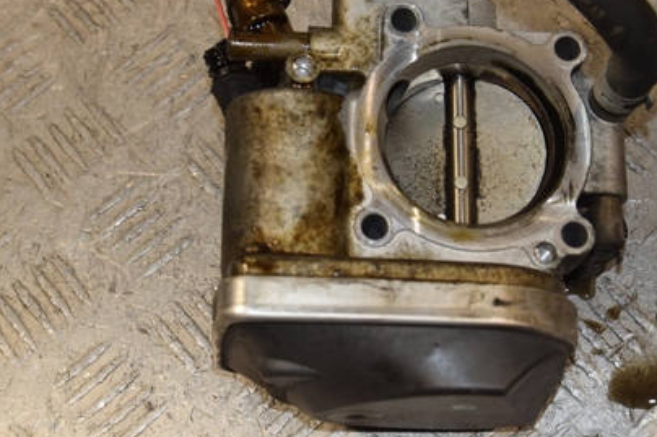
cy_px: 130
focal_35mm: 95
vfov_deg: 14.4
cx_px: 311
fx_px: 1733
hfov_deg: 21.5
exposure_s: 1/200
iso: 800
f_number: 6.3
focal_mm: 40
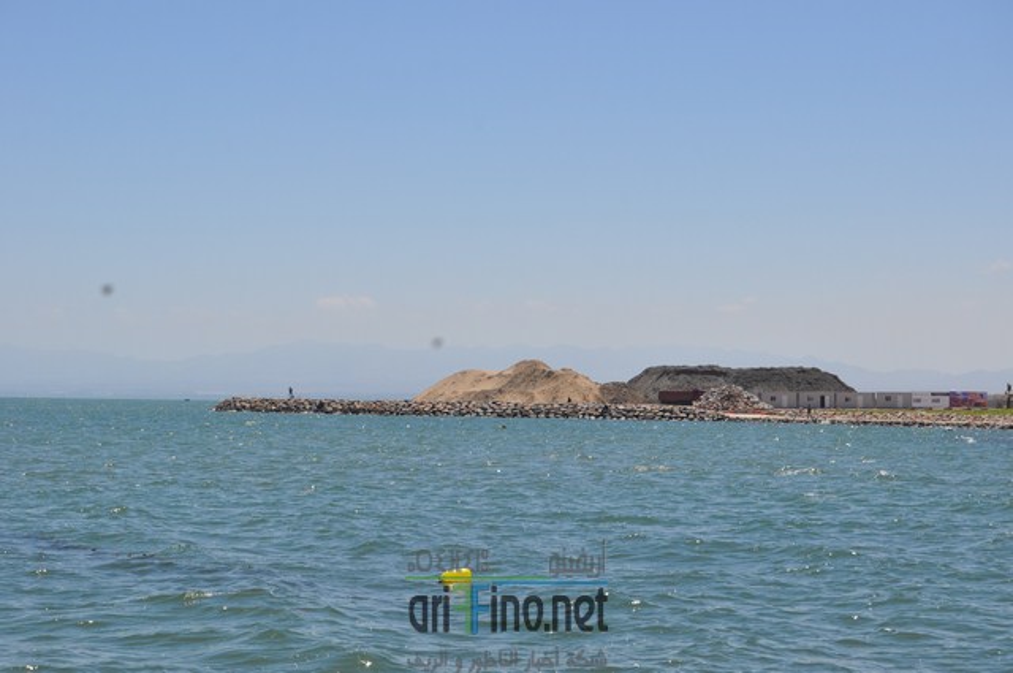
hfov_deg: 24.6
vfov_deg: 16.5
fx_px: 2318
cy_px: 336
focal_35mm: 82
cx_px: 506
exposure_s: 1/500
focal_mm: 55
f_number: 11
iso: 200
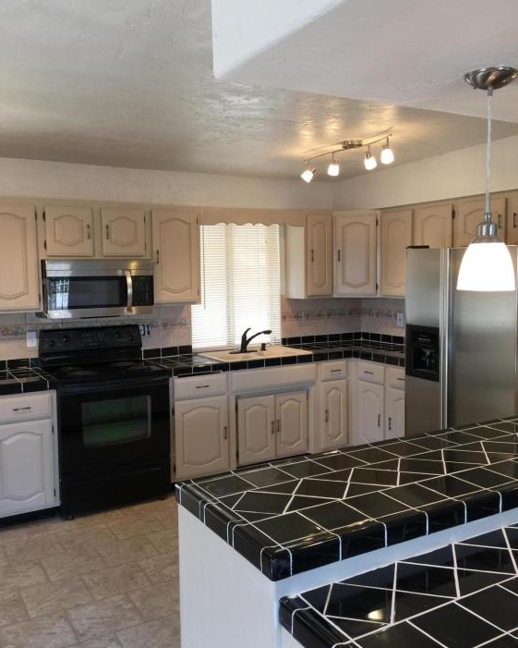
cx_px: 255
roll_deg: +0.3
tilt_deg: -2.3
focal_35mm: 31
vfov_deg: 57.2
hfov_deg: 47.1
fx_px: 594
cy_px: 324
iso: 40
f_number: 2.2
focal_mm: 4.15
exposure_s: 1/30
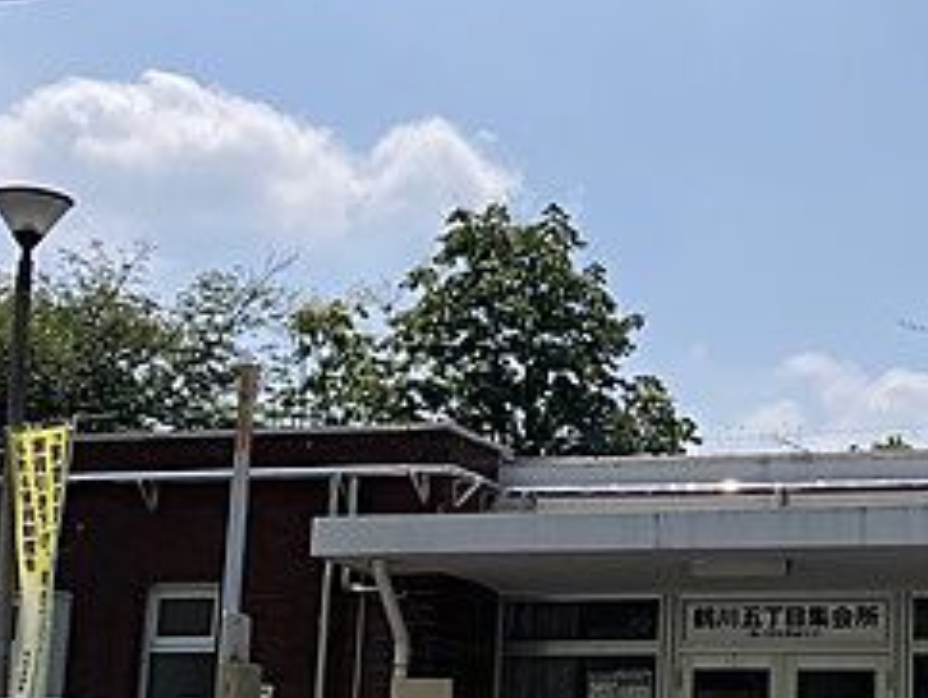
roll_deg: -1.4
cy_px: 453
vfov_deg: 19.9
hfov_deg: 25.5
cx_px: 836
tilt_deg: +12.1
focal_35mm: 74
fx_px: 1986
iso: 32
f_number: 1.8
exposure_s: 1/4049
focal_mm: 3.99
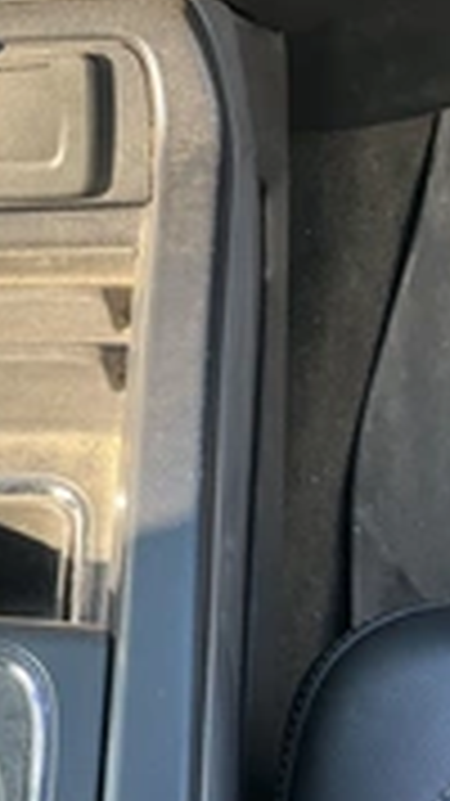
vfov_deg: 29.7
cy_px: 495
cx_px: -212
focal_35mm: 71
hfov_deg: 15.7
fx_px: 1508
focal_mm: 3
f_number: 1.8
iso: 40
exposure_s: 1/122
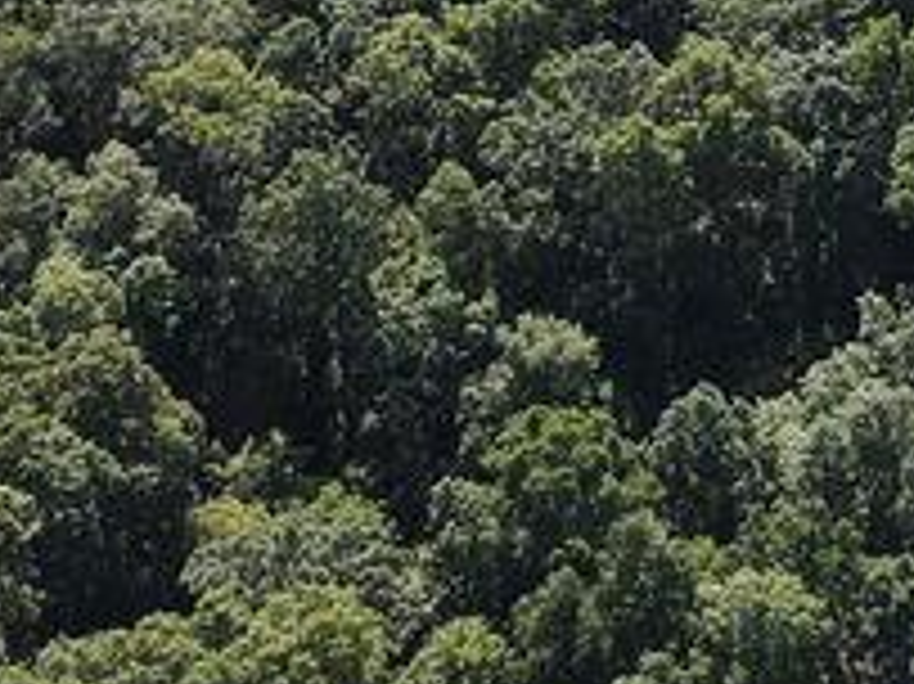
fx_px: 3193
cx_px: 1130
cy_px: -904
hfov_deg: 15.6
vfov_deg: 10.6
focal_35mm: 121
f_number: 2.8
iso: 100
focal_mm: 4.5
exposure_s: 1/400
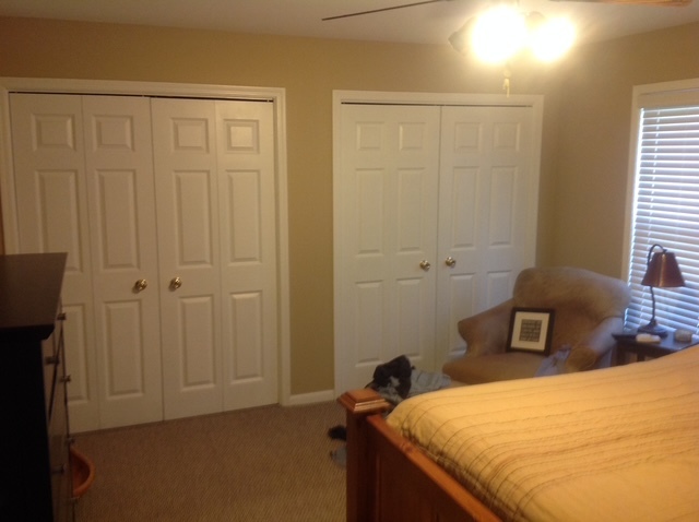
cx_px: 350
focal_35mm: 35
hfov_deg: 52.7
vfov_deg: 40.6
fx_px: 706
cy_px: 261
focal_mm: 4.28
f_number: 2.4
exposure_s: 1/15
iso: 160
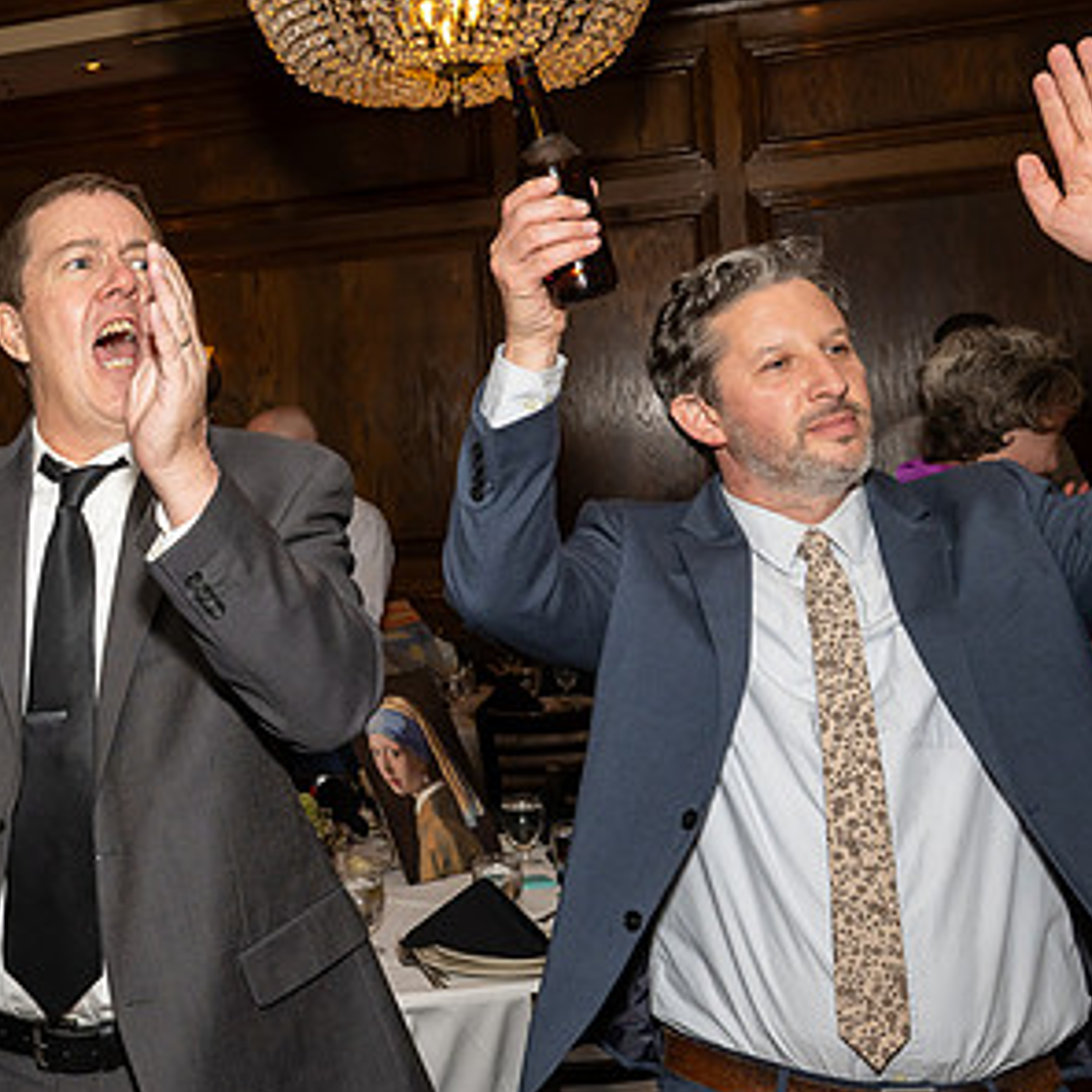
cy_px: 536
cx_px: -58
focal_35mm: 54
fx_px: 1927
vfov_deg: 31.6
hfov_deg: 29.1
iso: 640
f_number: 8
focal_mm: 28
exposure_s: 1/250
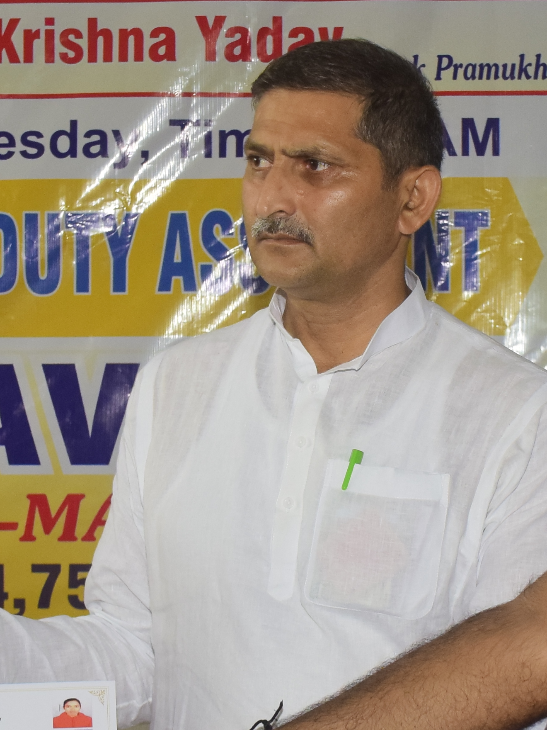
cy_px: 334
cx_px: 356
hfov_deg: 12.5
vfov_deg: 16.7
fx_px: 2486
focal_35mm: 118
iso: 500
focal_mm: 24
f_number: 5.6
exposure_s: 1/160
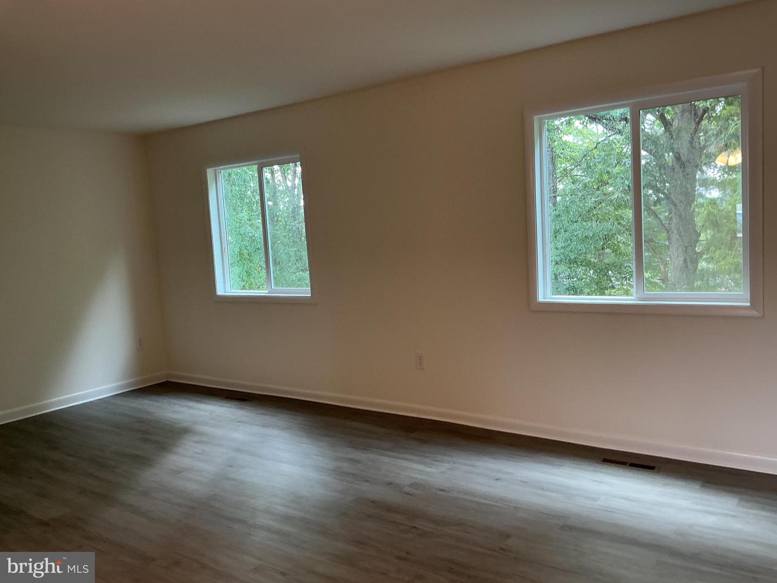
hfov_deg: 61.7
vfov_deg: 48.2
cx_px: 388
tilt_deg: -4.4
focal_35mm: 29
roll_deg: +3.5
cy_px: 292
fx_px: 651
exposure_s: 1/60
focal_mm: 3
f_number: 1.8
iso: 100
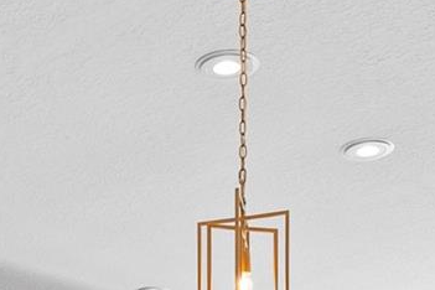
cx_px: 95
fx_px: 991
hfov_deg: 24.4
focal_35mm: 82
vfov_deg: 14.2
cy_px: 568
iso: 640
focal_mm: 18
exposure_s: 1/3
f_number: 8
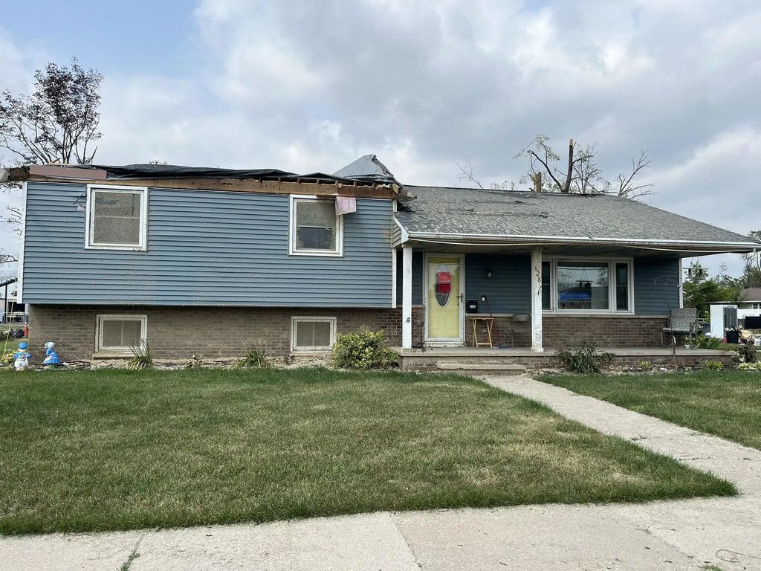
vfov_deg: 53.1
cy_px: 286
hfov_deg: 67.3
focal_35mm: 26
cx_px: 380
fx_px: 572
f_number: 1.6
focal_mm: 5.1
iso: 50
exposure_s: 1/4149
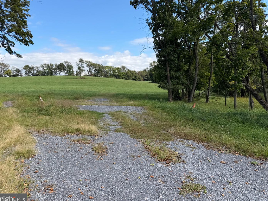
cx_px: 133
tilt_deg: -3.3
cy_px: 100
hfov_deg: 69.4
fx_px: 194
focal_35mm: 25
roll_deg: +2.1
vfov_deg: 54.9
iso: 80
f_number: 1.78
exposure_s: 1/2525
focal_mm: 6.76
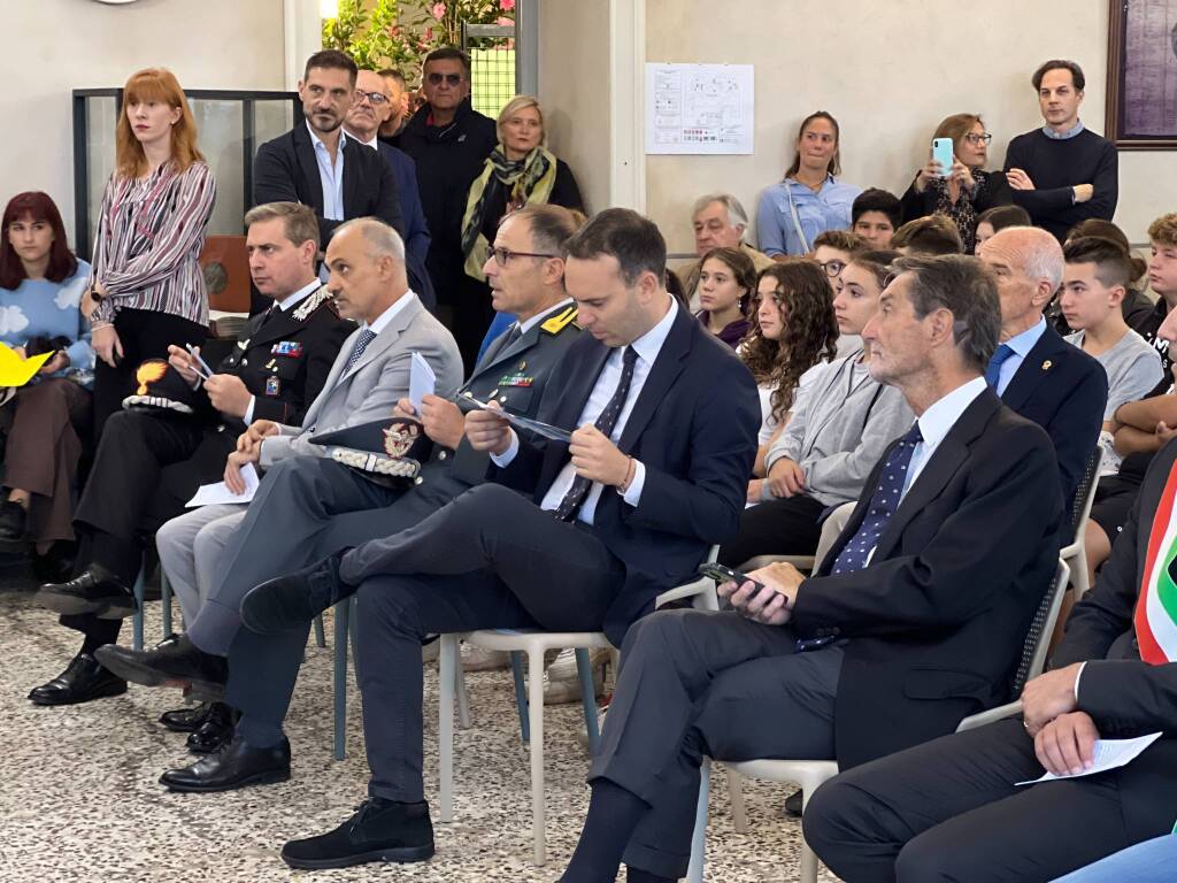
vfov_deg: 19.1
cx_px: 588
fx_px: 2618
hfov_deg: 25.3
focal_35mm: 77
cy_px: 442
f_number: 2.8
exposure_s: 1/50
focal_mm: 9
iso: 800
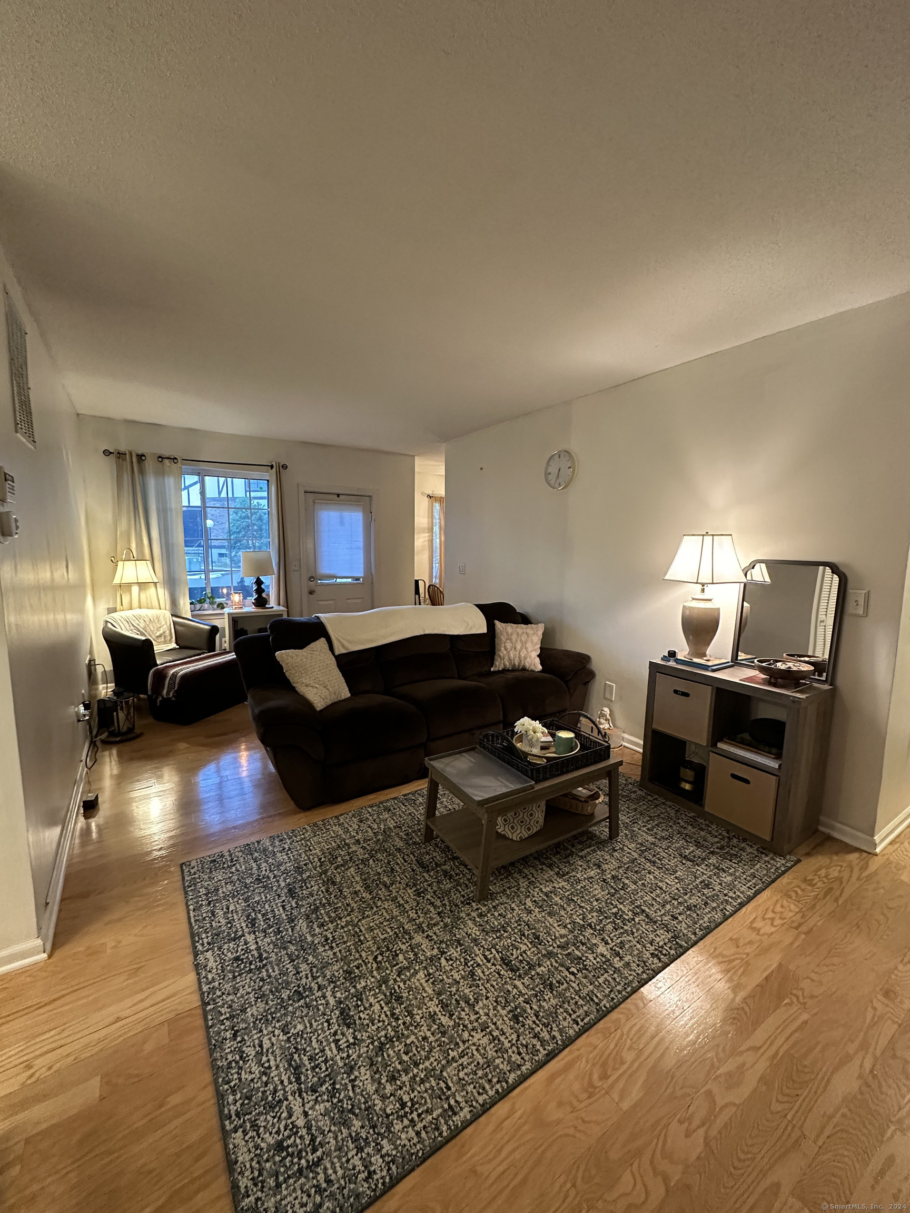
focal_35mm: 14
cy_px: 606
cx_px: 455
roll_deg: -0.5
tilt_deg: -8.1
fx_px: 491
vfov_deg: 102.1
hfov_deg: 85.7
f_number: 2.2
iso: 640
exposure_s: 1/60
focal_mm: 2.22
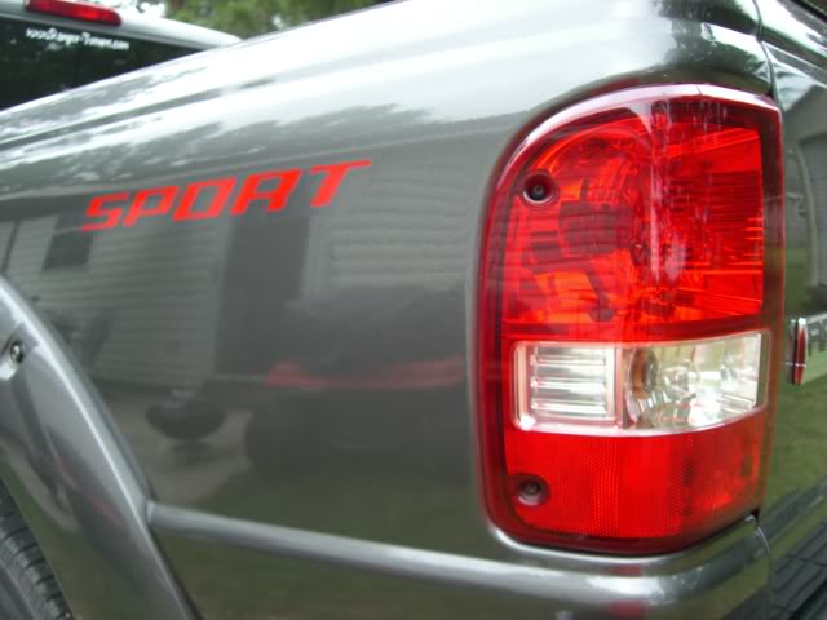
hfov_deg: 49.0
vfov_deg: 37.7
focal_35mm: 38
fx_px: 908
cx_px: 414
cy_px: 310
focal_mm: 6.2
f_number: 2.7
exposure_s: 1/60
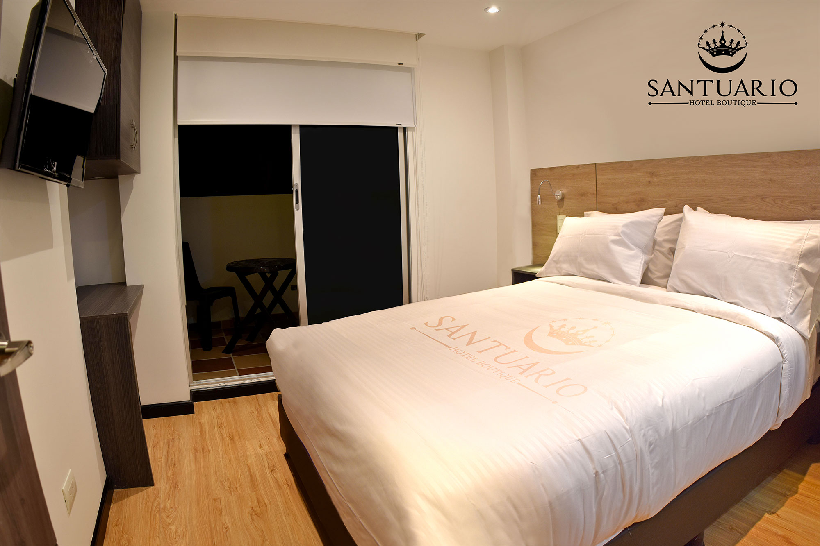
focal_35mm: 27
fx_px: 615
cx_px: 410
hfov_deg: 67.4
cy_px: 273
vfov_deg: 47.9
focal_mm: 18
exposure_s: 1/60
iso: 200
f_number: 4
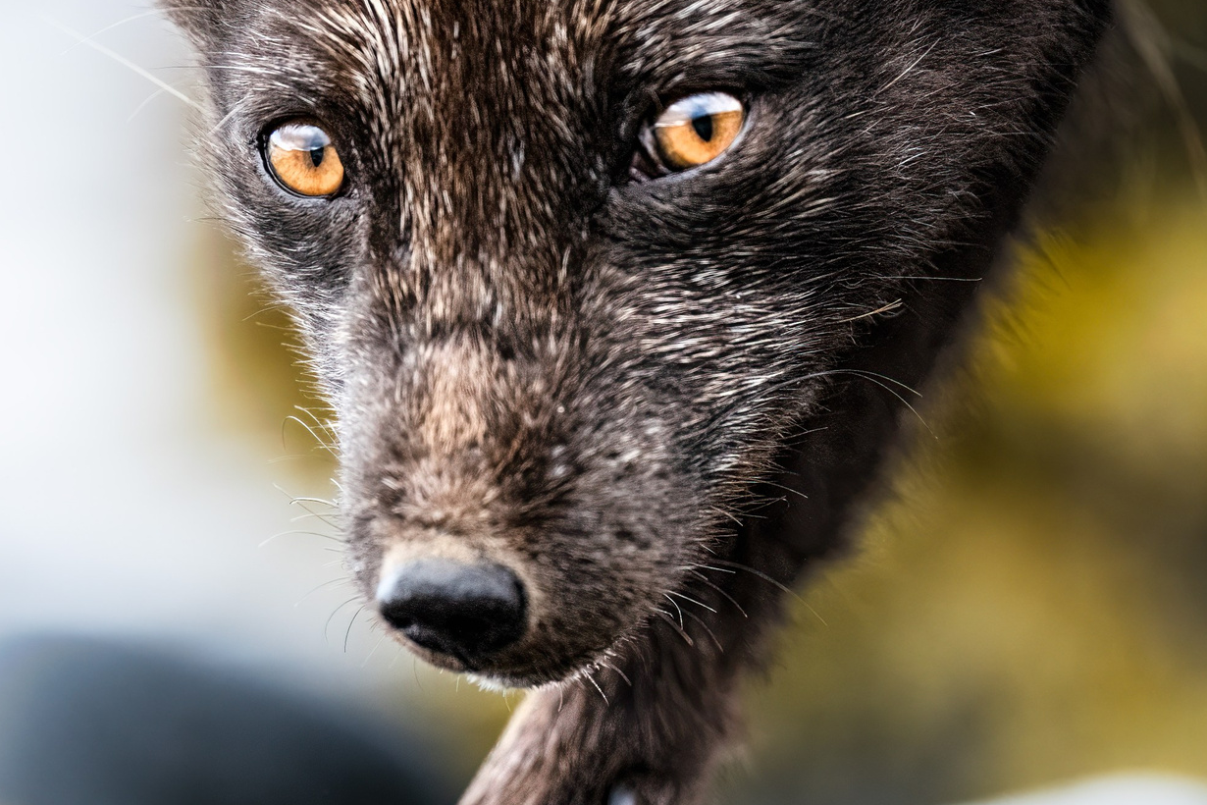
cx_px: 211
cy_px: 724
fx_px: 41873
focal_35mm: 1249
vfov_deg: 1.1
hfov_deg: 1.7
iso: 4000
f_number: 4
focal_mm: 600
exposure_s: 1/3200
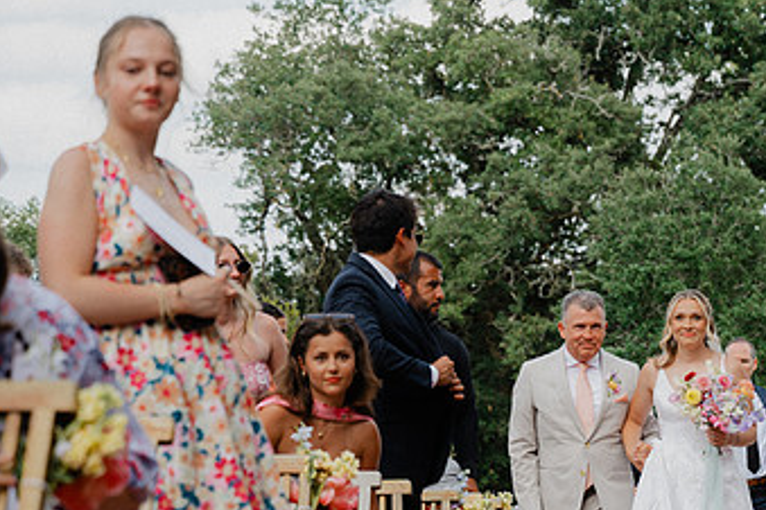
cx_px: 647
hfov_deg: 12.6
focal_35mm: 162
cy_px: 330
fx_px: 3447
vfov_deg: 8.5
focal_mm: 70
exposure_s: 1/500
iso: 100
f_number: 3.5
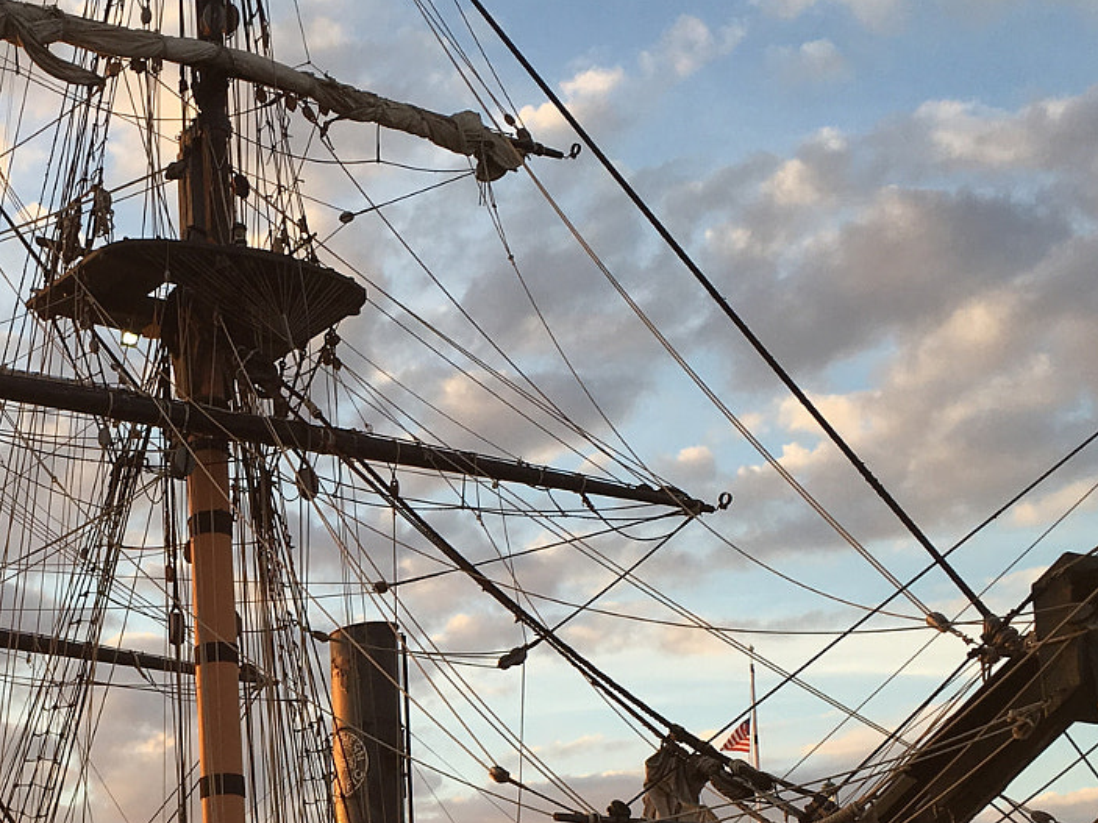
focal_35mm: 66
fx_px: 2093
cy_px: 718
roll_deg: +0.2
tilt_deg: +10.1
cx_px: 200
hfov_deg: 28.7
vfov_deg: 21.8
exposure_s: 1/345
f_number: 2.2
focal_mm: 4.15
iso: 25
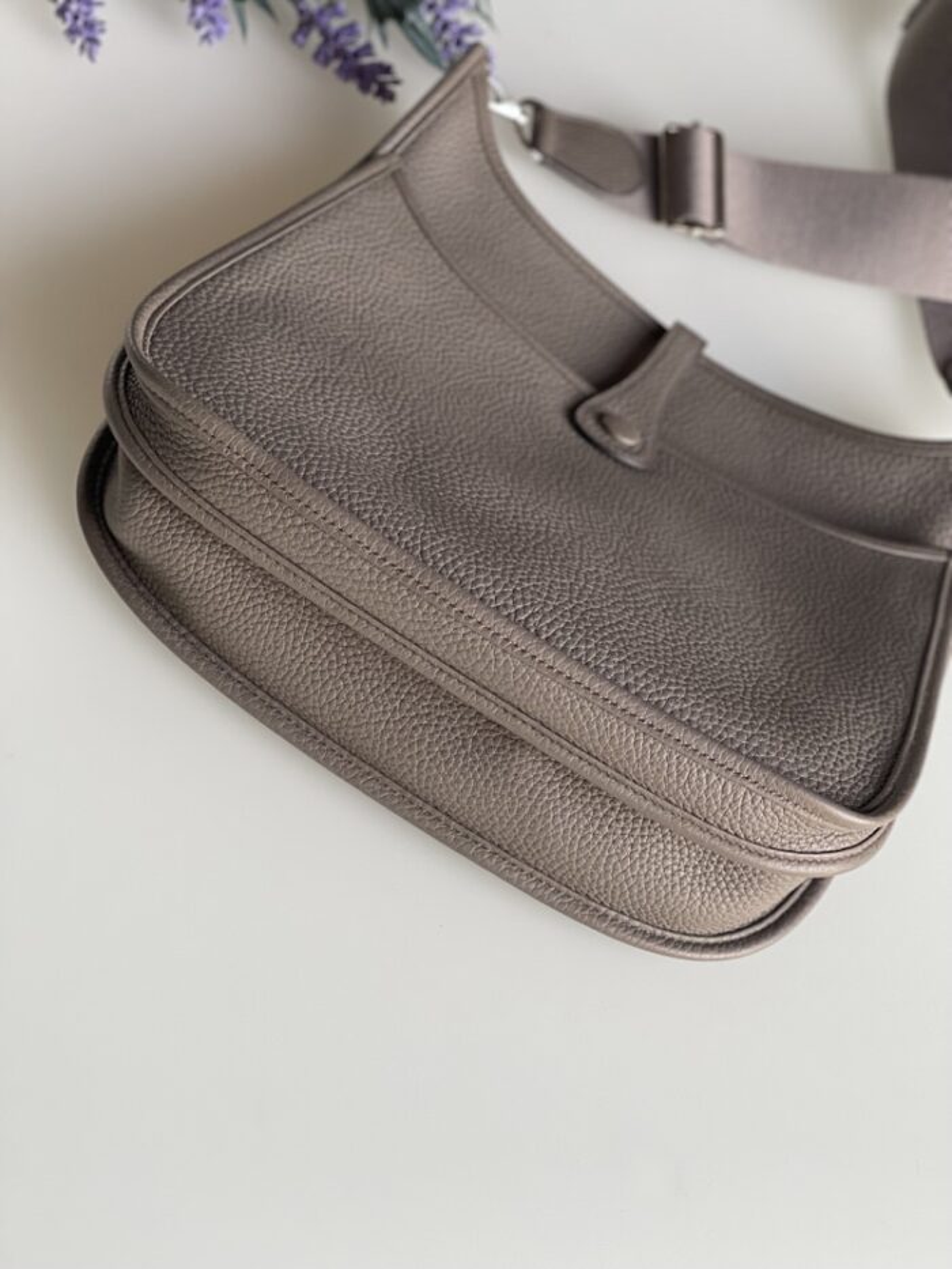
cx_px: 476
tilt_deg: -43.9
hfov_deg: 22.9
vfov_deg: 30.3
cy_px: 634
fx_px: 2346
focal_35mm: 64
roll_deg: -31.6
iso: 160
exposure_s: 1/121
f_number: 2.2
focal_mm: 7.5
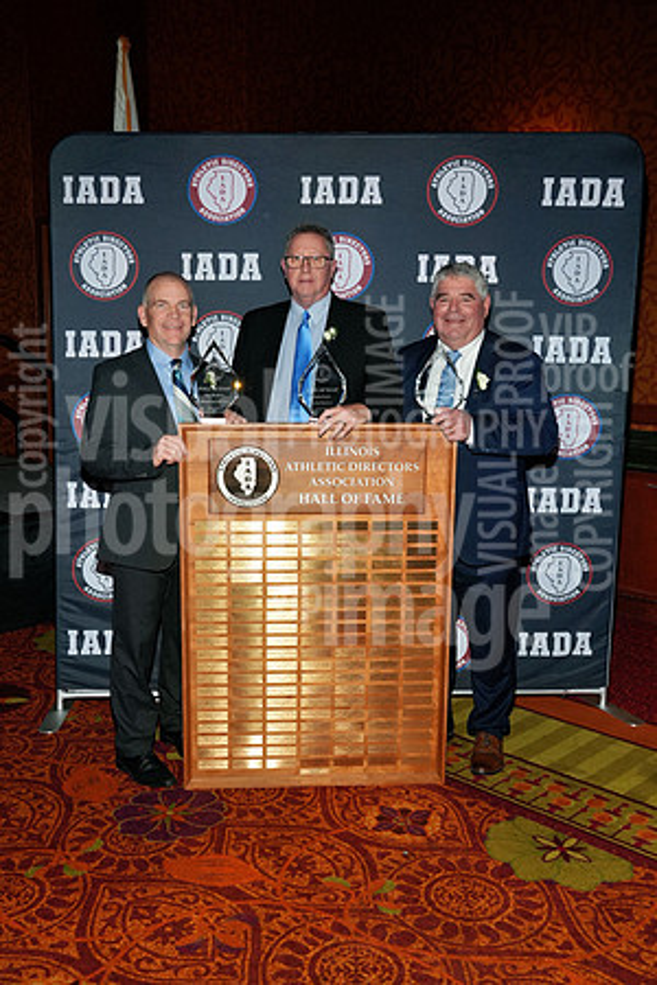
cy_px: 492
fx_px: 985
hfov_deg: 36.9
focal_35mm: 36
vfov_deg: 53.1
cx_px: 328
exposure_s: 1/125
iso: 800
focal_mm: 24
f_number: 9
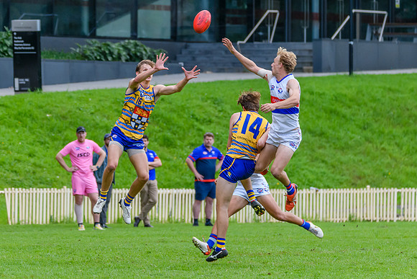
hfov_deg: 5.2
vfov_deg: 3.5
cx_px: 214
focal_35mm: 394
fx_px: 4560
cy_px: 121
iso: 2000
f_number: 5.3
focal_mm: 240
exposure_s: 1/1250
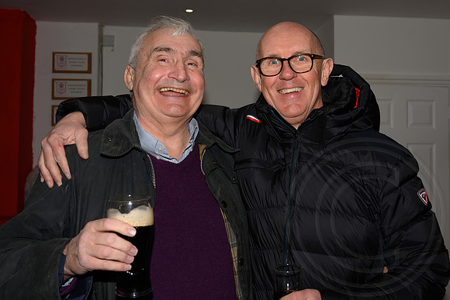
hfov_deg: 40.8
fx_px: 603
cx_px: 260
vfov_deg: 27.9
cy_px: 124
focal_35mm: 48
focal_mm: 41
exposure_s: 1/60
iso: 64
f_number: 7.1
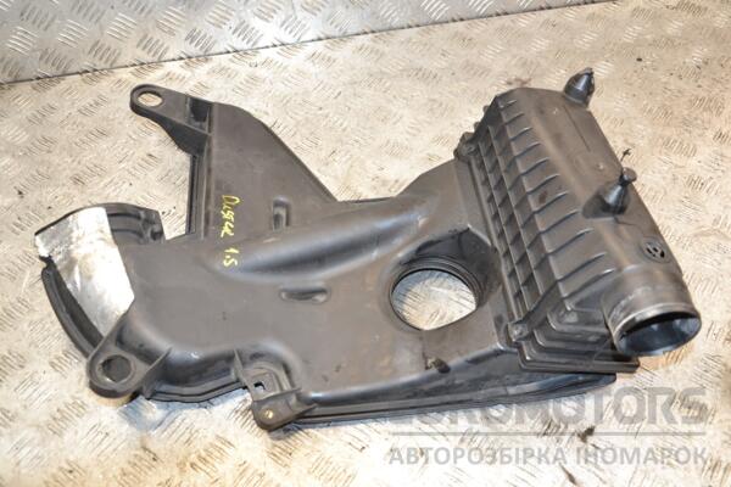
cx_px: 366
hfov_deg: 53.1
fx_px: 731
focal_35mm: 36
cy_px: 244
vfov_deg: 36.9
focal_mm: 24
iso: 800
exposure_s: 1/160
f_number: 5
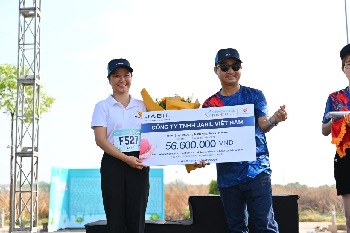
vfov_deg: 27.0
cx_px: 175
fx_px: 486
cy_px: 116
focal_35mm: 50
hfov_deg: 39.6
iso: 100
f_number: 2.8
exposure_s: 1/800
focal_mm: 50
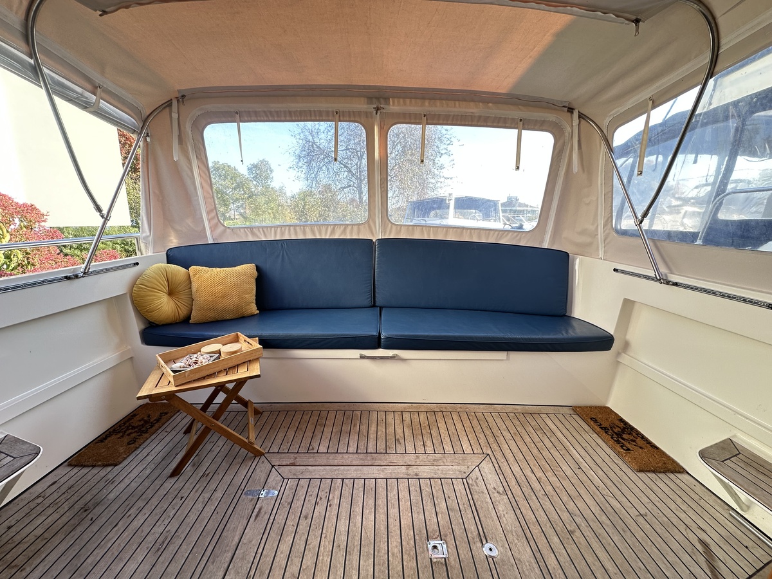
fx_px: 312
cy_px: 290
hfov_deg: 102.1
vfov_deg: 85.7
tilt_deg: -12.3
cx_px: 386
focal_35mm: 14
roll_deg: -1.8
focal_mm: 2.22
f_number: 2.2
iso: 50
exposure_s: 1/99
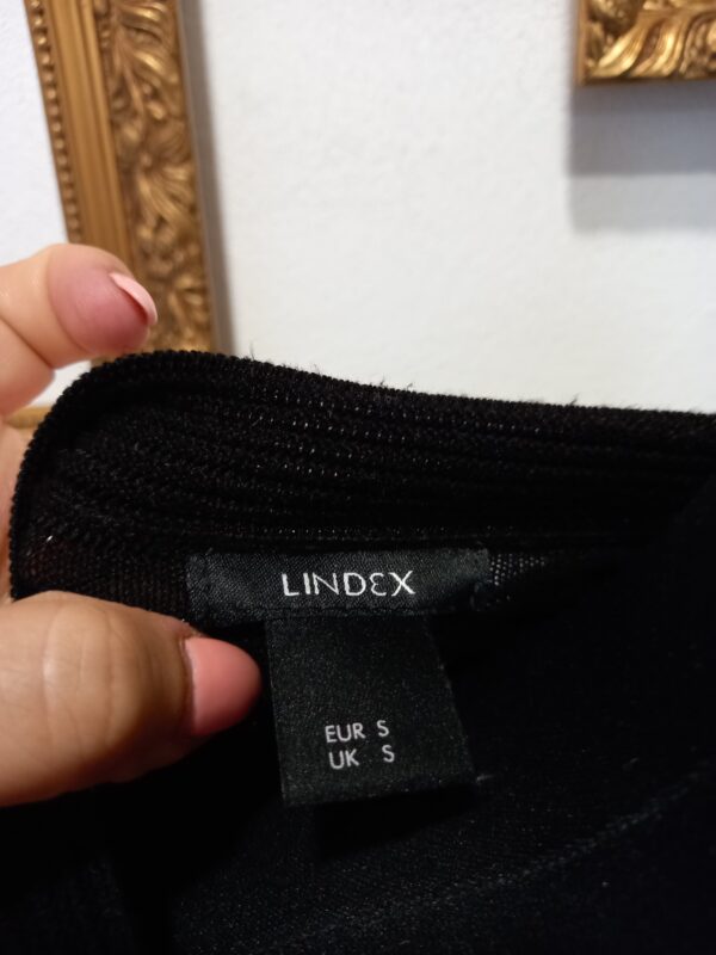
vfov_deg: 69.4
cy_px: 478
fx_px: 689
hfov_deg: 54.9
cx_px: 358
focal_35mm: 25
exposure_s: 1/25
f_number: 2
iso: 250
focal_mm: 4.6
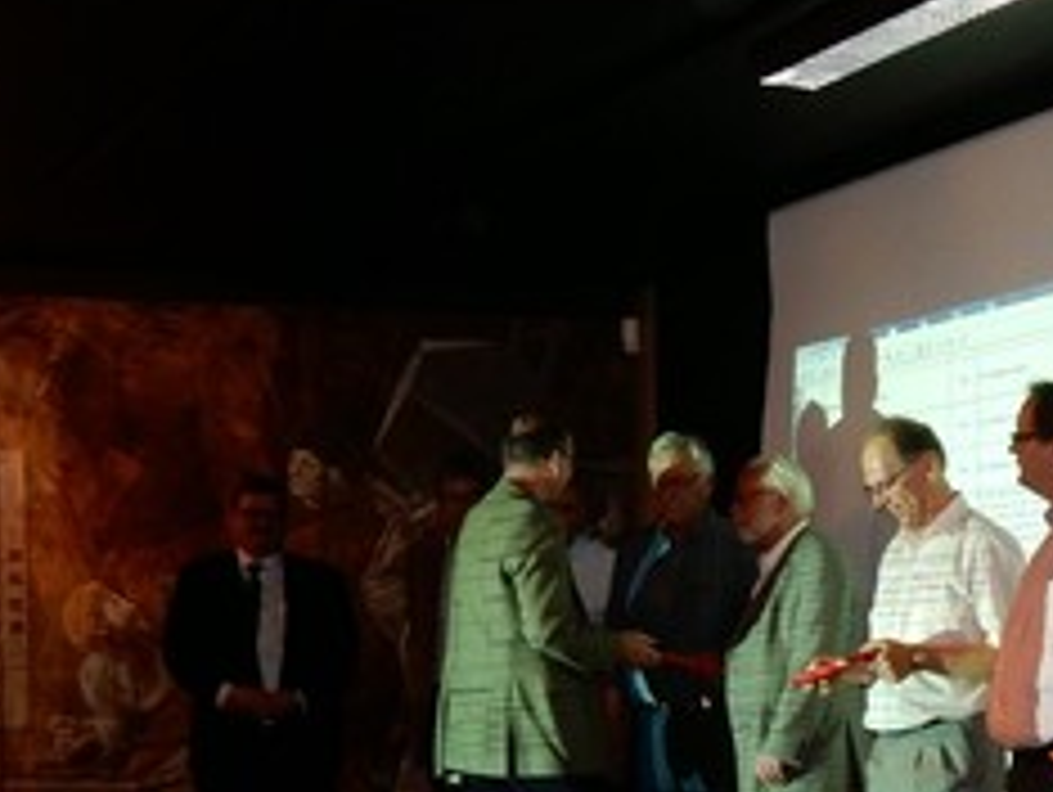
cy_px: 832
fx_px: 2497
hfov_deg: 22.7
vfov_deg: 17.5
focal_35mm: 82
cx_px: 1091
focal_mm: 6.4
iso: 400
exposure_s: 1/30
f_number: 4
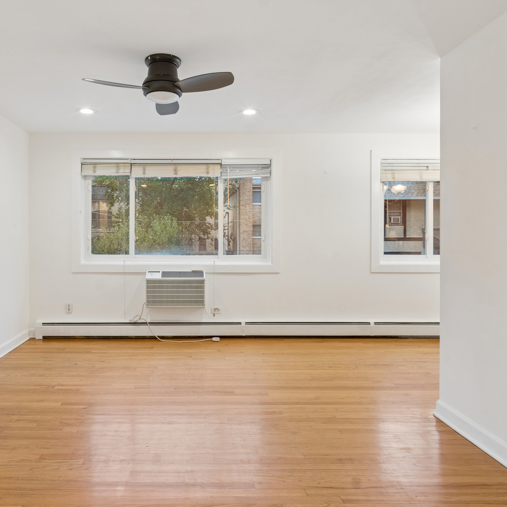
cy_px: 244
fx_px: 398
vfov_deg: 65.0
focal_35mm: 24
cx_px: 186
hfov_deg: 64.0
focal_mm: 12
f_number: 10
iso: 200
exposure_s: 1/6
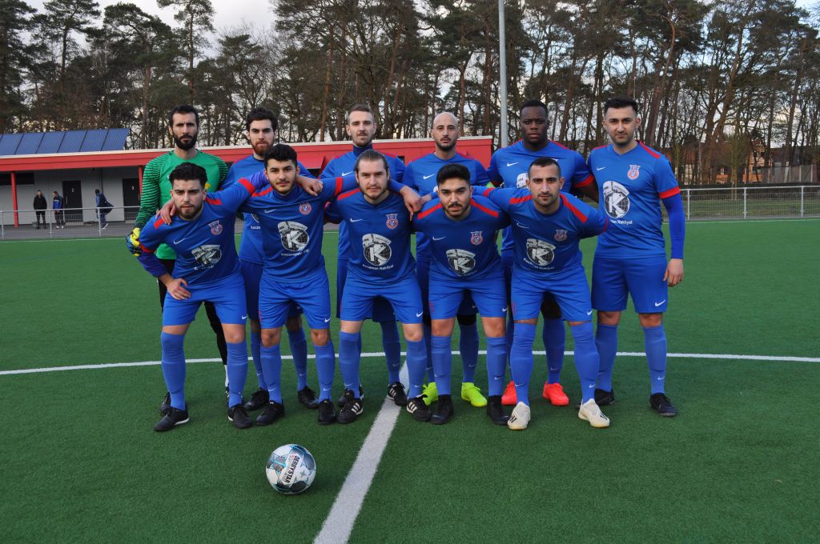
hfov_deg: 49.6
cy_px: 272
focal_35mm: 39
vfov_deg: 34.1
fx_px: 887
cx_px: 410
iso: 200
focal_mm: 26
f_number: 6.3
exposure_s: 1/160
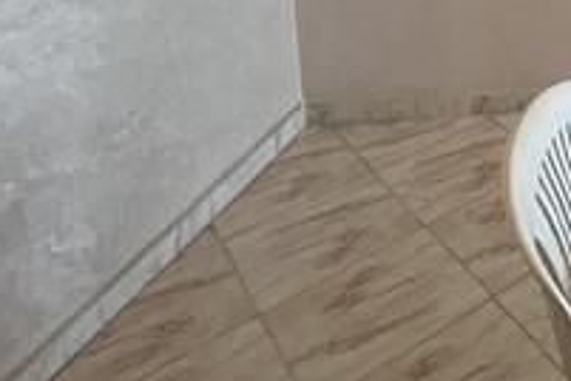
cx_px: 801
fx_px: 682
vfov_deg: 23.2
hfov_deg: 30.9
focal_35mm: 43
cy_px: -230
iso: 250
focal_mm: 1.57
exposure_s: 1/100
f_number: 1.8
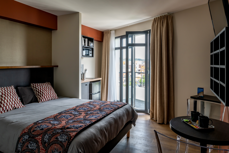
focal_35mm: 24
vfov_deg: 53.1
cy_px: 76
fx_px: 153
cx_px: 114
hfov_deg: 73.7
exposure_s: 1/6
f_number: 16
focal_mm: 24
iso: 200
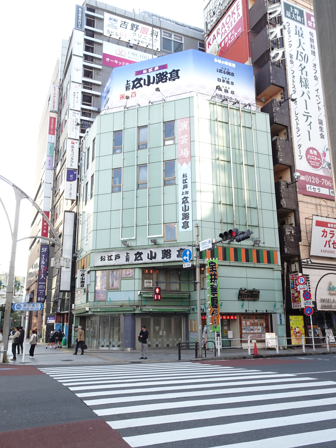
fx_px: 388
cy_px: 224
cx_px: 168
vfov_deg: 60.0
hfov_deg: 46.8
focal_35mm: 30
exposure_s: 1/160
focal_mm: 5.11
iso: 200
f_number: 4
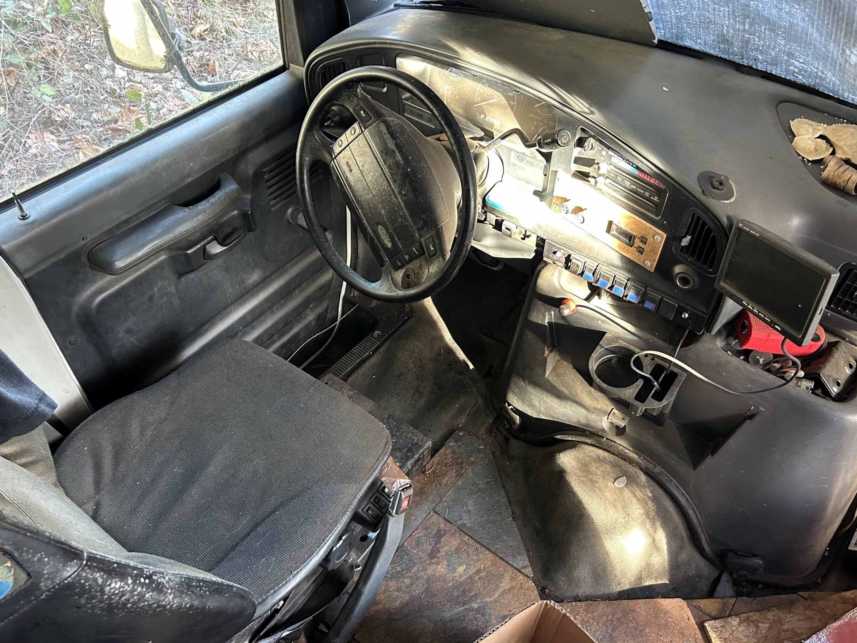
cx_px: 437
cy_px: 327
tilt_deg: -45.5
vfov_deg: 51.4
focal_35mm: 27
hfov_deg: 65.3
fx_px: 668
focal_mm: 5.7
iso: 320
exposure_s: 1/60
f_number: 1.5
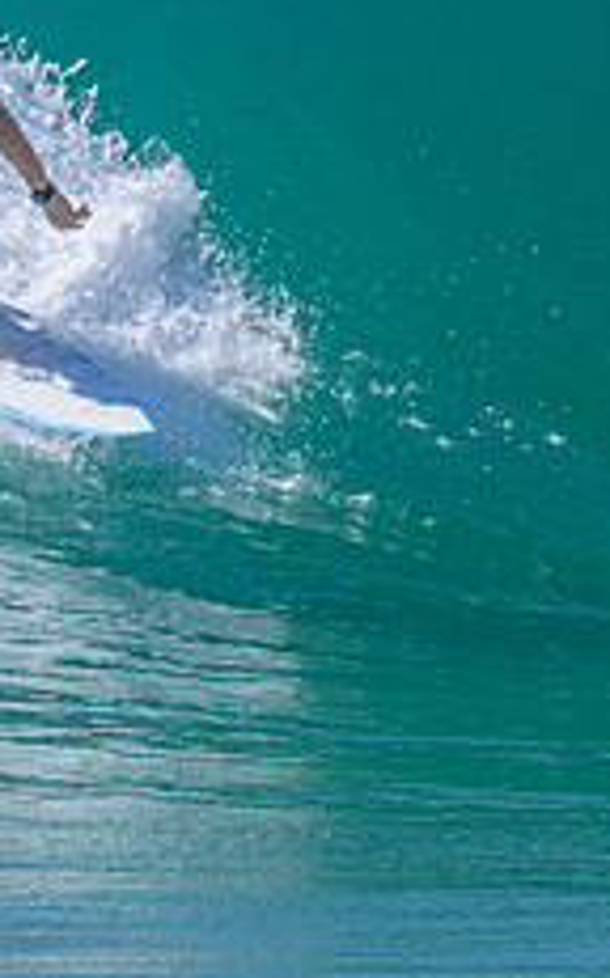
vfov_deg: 0.8
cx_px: -256
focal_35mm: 2517
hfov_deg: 0.5
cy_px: 107
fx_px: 67076
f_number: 11
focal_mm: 800
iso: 1100
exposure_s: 1/2000
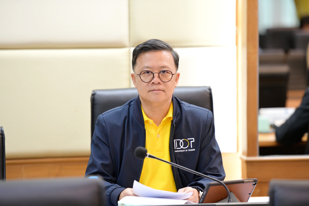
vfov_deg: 7.8
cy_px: 103
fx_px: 1502
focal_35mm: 175
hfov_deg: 11.7
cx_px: 154
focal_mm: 175
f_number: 2.8
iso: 1600
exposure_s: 1/160
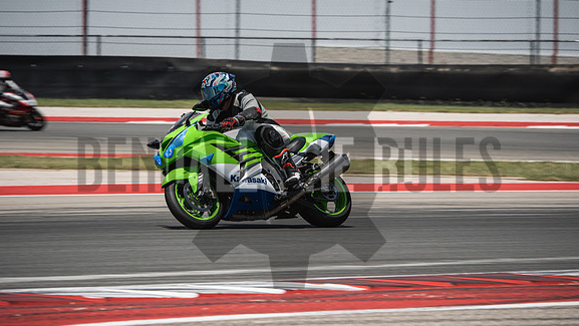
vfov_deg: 3.8
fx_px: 4853
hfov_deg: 6.8
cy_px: 166
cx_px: 289
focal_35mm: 316
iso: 160
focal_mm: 200
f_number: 7.1
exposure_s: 1/400
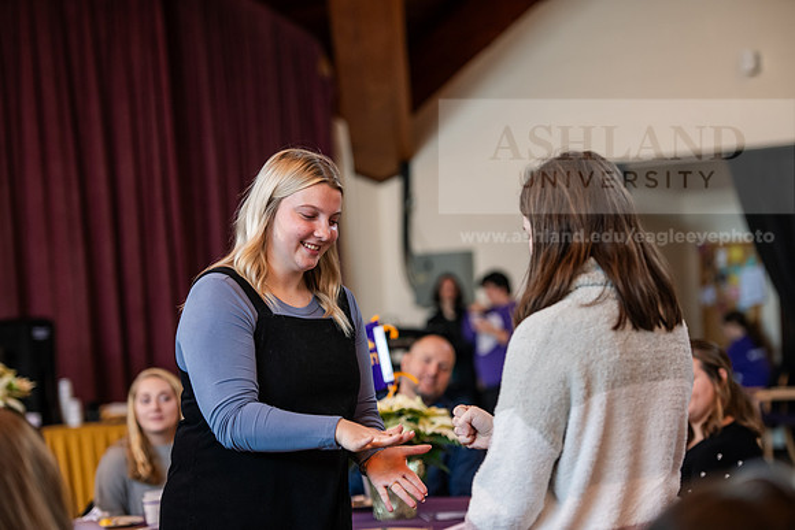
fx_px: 2253
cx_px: 398
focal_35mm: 102
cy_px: 265
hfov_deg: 20.0
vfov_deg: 13.4
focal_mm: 102
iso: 1600
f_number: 3.2
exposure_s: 1/200
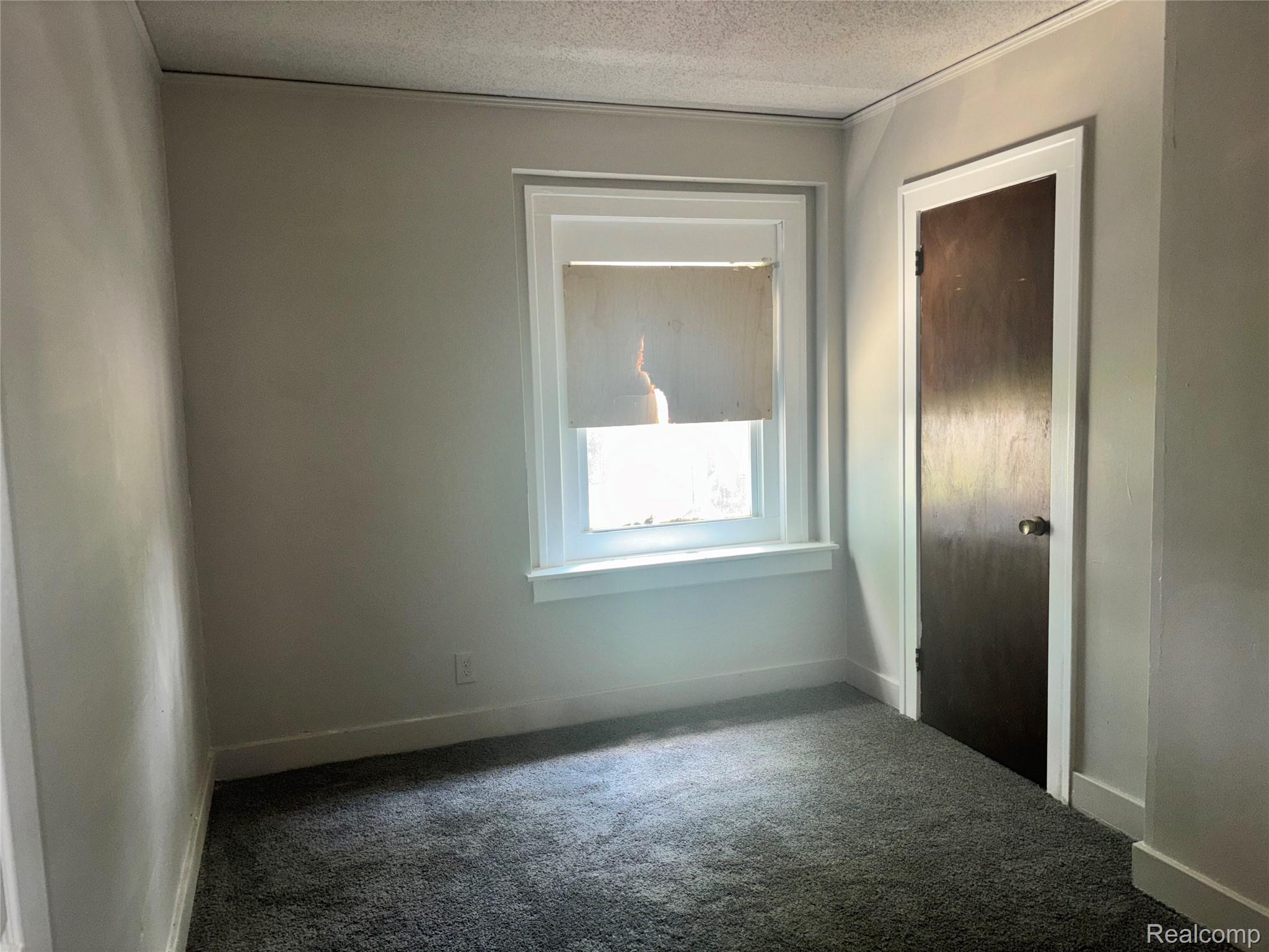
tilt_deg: -4.9
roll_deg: +0.3
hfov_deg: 67.3
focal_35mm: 26
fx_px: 953
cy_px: 476
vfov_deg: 53.1
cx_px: 634
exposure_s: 1/23
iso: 64
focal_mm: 5.96
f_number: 1.6
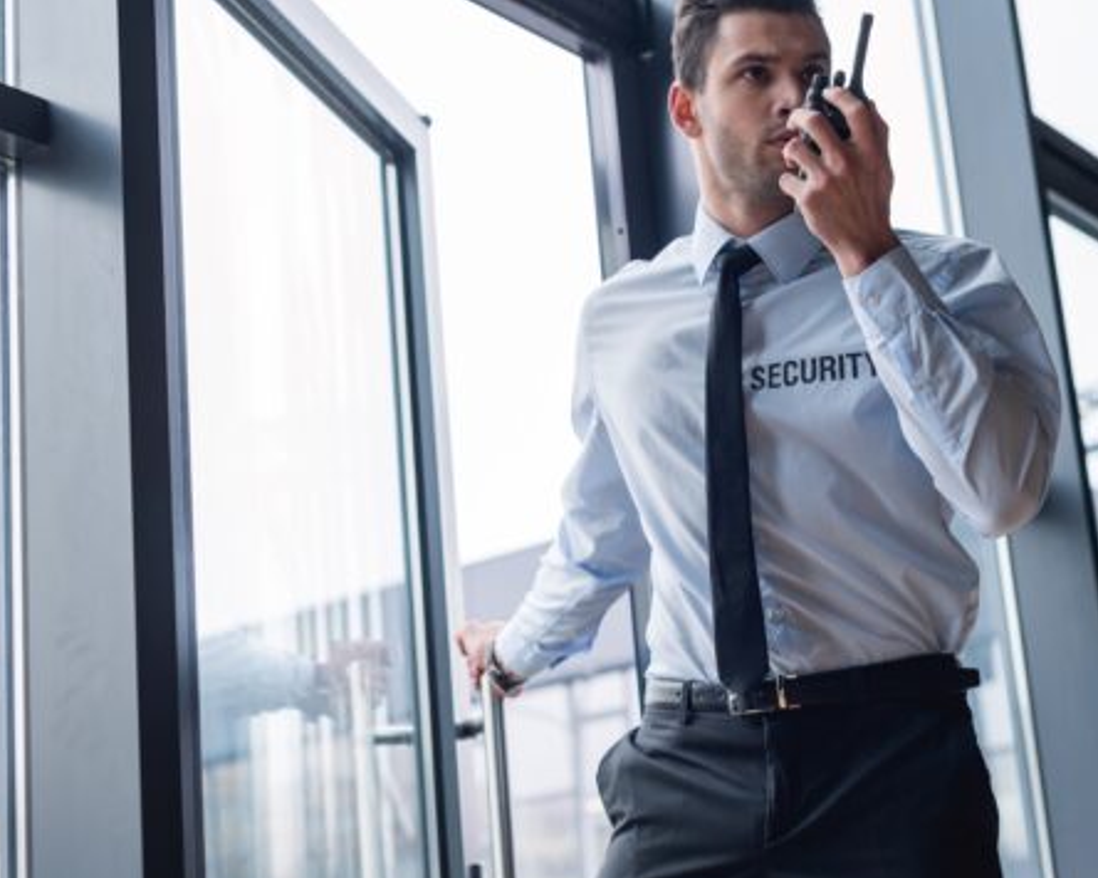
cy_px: 434
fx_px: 2144
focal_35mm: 66
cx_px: 544
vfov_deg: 23.1
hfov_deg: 28.7
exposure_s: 1/160
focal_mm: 50
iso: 320
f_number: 3.2
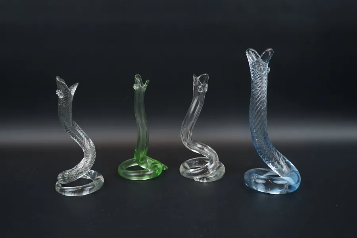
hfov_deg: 37.5
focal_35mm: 53
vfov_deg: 25.5
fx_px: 526
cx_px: 178
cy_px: 119
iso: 160
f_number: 5
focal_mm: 53
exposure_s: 1/60
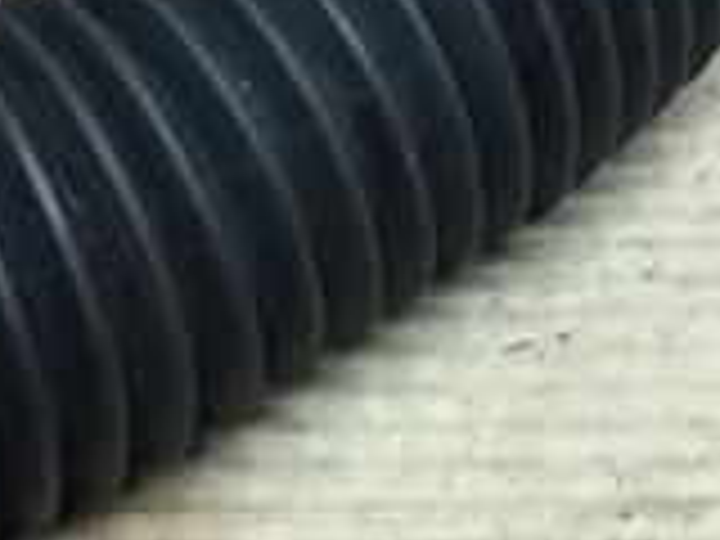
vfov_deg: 12.2
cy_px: -279
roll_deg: -0.9
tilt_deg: -38.9
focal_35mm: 116
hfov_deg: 16.9
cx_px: 508
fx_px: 2413
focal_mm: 4.15
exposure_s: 1/33
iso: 64
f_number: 2.2
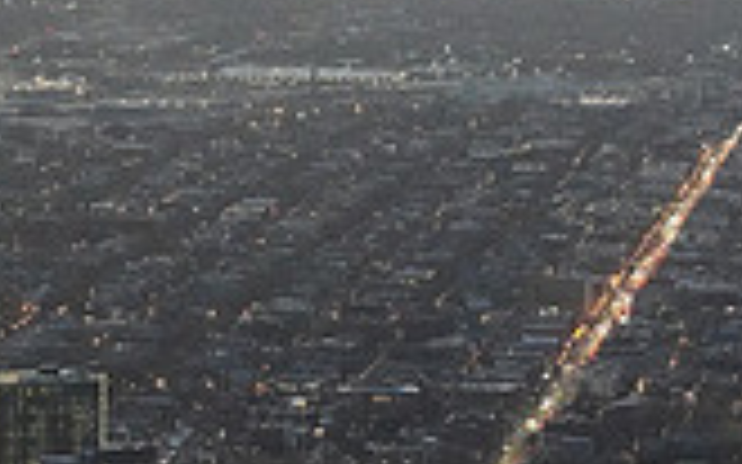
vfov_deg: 4.1
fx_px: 6428
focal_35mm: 318
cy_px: 300
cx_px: 989
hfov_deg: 6.5
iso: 10000
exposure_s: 1/100
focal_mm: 89
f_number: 5
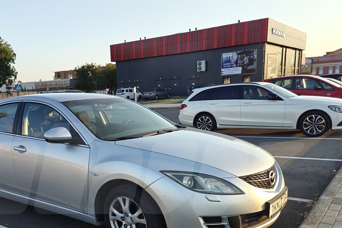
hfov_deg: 53.2
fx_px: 333
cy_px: 169
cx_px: 109
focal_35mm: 35
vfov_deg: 37.0
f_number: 2.8
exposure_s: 1/706
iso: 50
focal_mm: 6.06
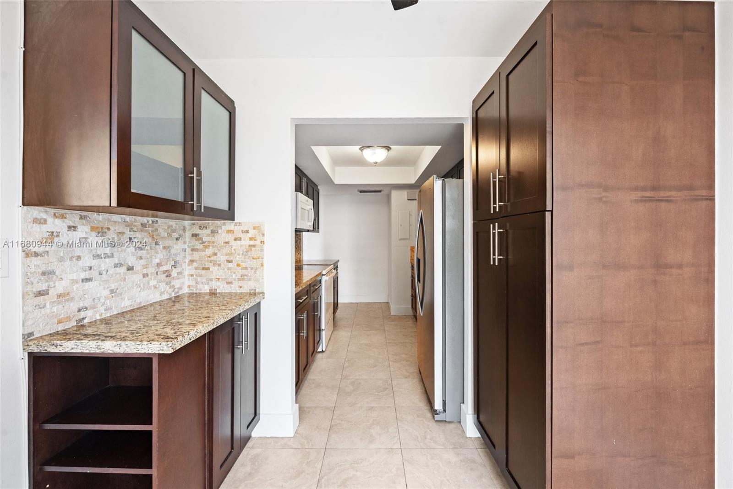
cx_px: 366
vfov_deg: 81.2
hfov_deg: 104.2
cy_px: 244
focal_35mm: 14
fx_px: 285
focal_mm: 14
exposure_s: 1/13
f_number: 8
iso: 800
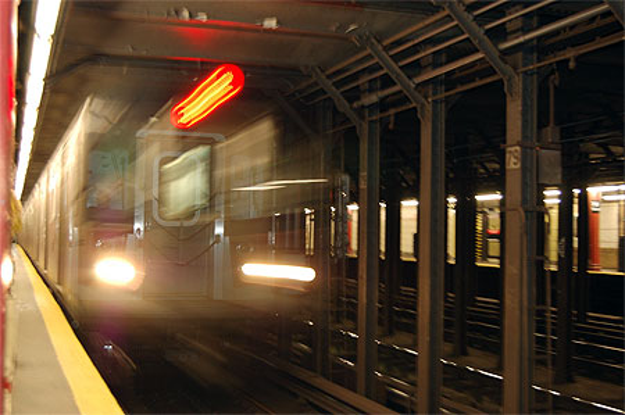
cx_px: 312
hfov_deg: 41.2
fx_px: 832
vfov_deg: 28.0
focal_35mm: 48
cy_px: 208
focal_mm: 32
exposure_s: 1/3
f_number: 4.5
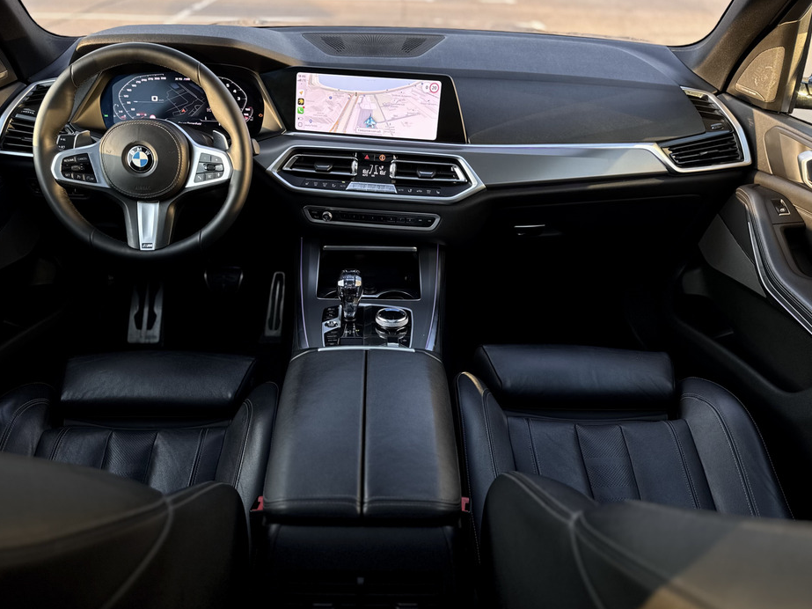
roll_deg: -1.5
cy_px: 297
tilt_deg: -31.4
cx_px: 379
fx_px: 610
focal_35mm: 26
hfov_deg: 67.2
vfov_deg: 53.0
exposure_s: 1/102
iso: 64
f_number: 1.78
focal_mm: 6.76
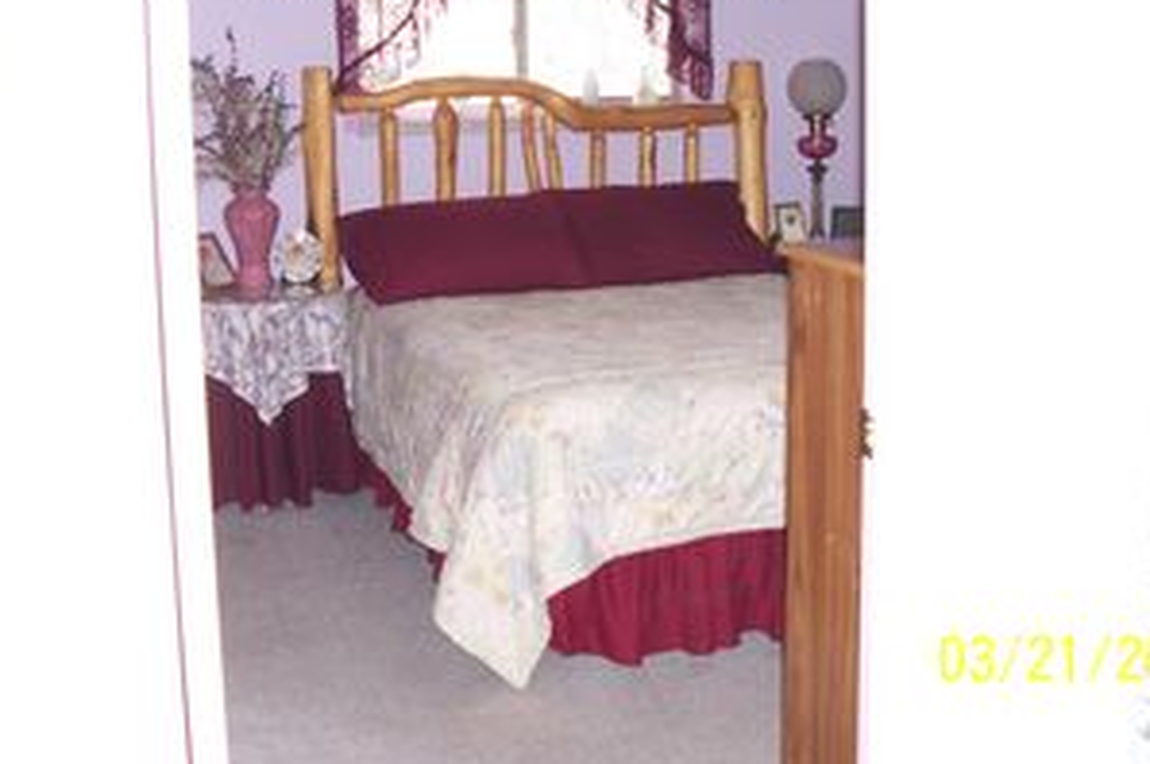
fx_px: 1436
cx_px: 602
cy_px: 259
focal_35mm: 45
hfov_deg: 43.6
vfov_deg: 29.6
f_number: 2.8
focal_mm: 6
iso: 140
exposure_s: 1/60
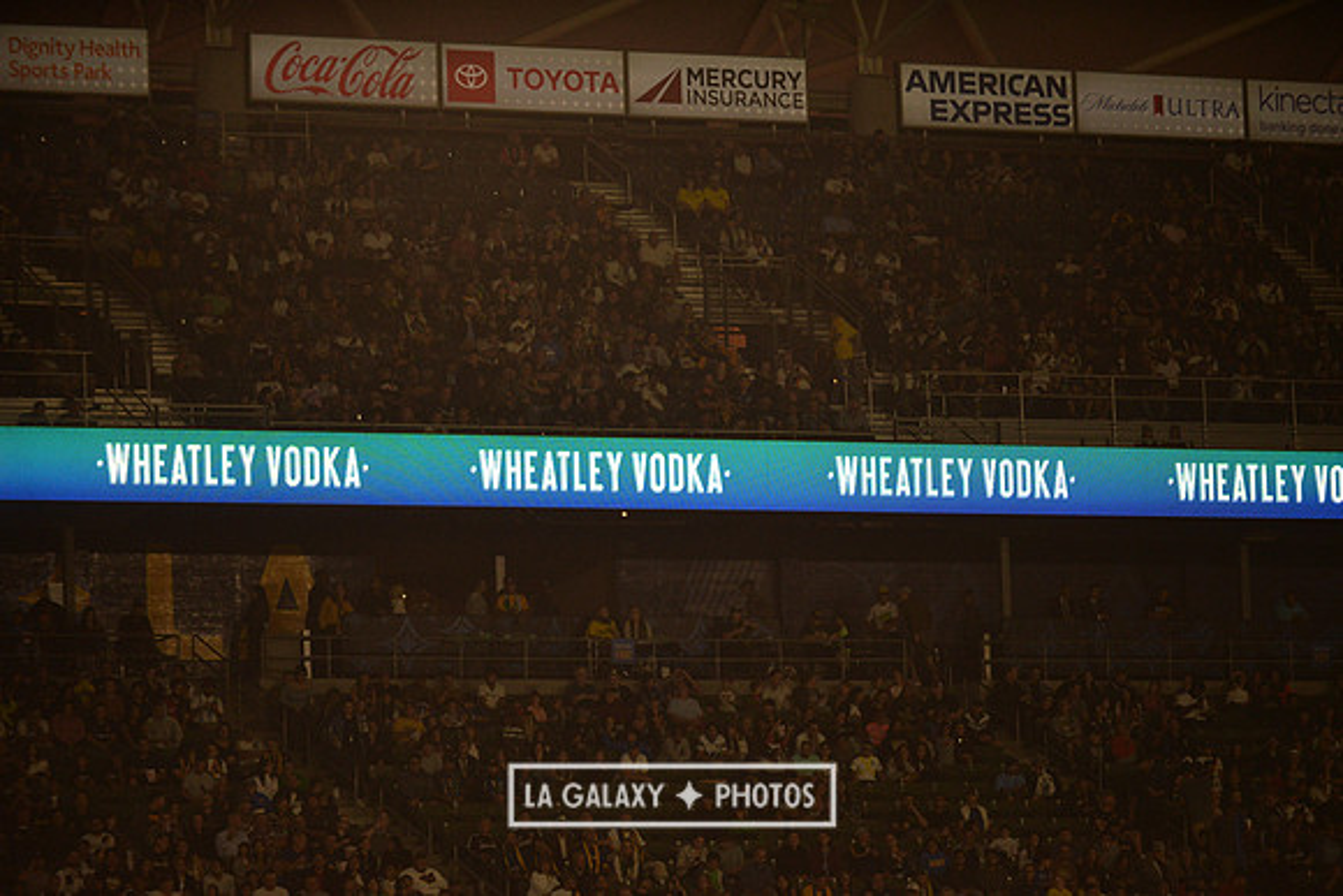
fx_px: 7463
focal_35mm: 200
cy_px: 448
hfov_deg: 10.3
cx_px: 672
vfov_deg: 6.9
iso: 1600
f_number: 2.8
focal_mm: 200
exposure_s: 1/3200
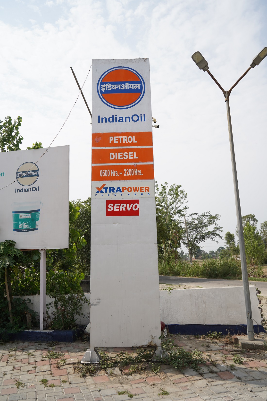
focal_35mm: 27
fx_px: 300
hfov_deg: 47.9
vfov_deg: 67.4
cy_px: 200
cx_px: 134
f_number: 10
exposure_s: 1/320
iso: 200
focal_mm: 27
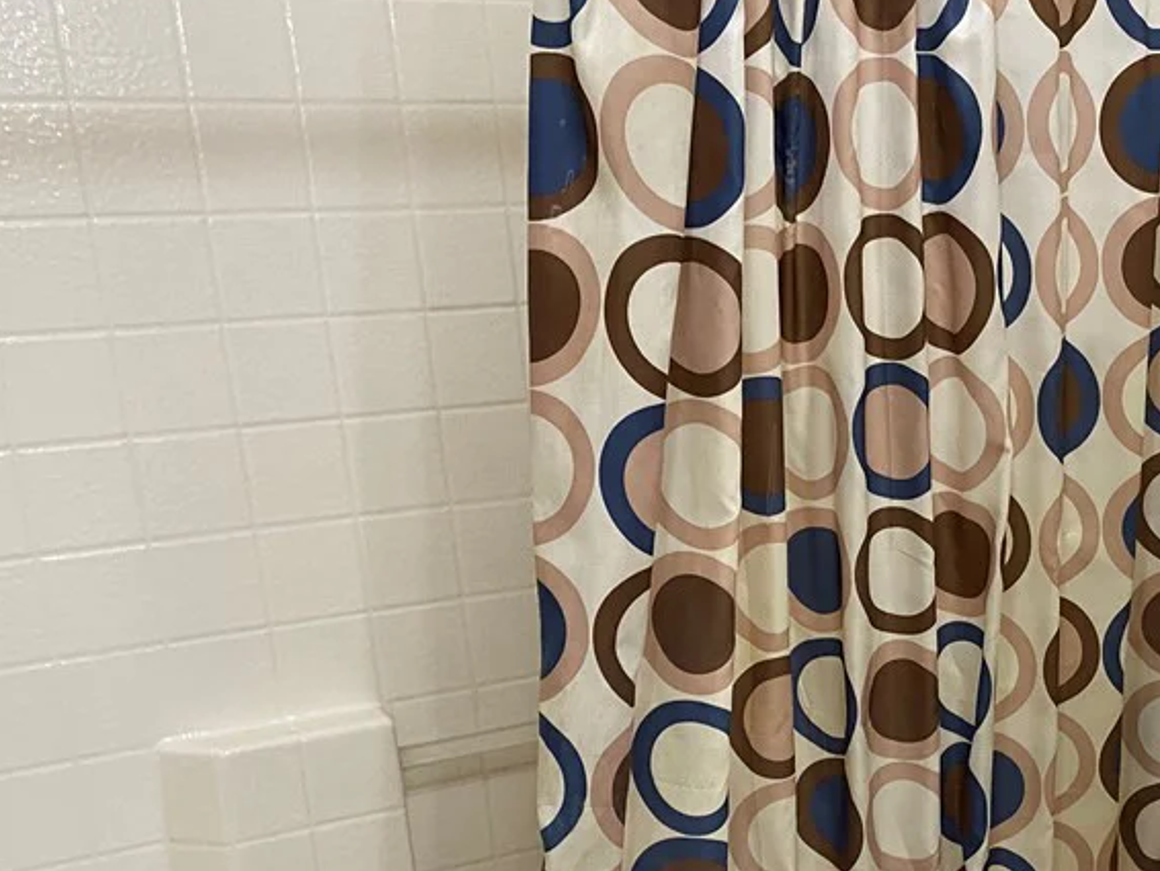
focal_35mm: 47
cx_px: 881
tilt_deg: -16.6
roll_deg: +4.1
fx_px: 1576
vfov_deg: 30.1
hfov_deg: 39.3
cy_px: 709
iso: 250
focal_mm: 4.25
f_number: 1.8
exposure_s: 1/60
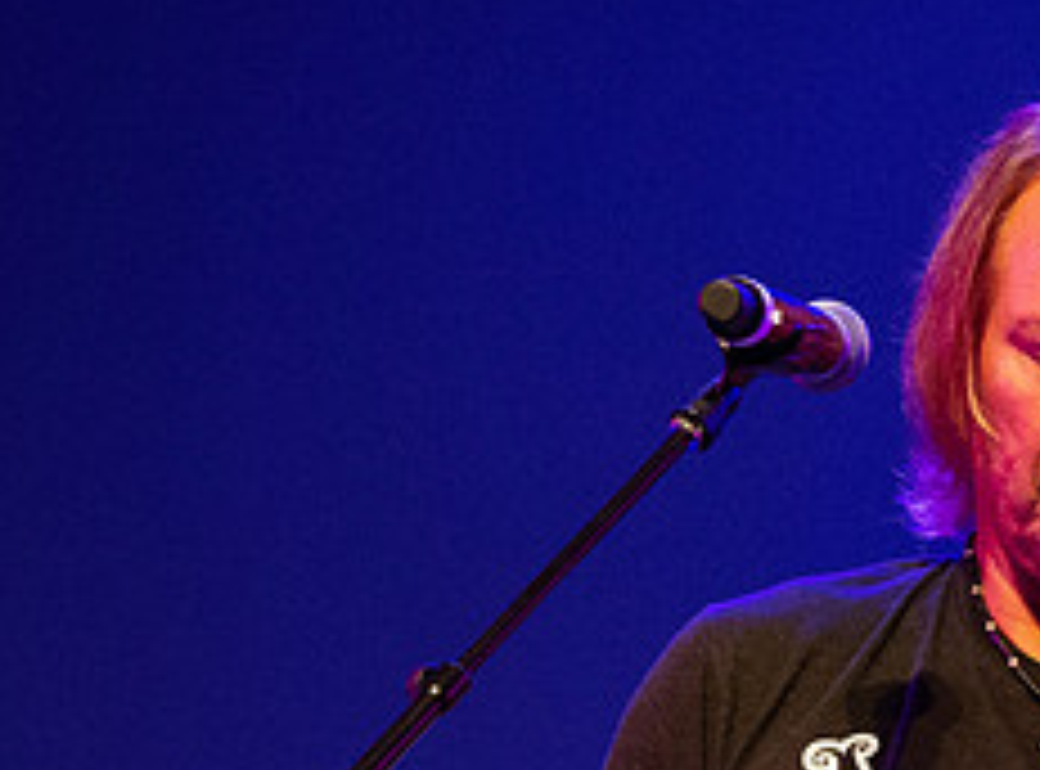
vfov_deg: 4.7
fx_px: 9390
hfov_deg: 6.3
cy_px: 885
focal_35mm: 314
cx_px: 815
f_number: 7.1
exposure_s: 1/160
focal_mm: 116
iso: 8000
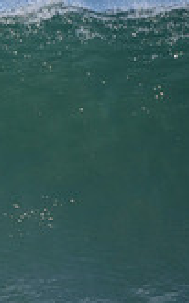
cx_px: -251
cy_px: 194
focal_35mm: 2252
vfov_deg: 0.9
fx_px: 18576
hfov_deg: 0.6
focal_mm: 420
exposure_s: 1/2000
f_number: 5.6
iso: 360
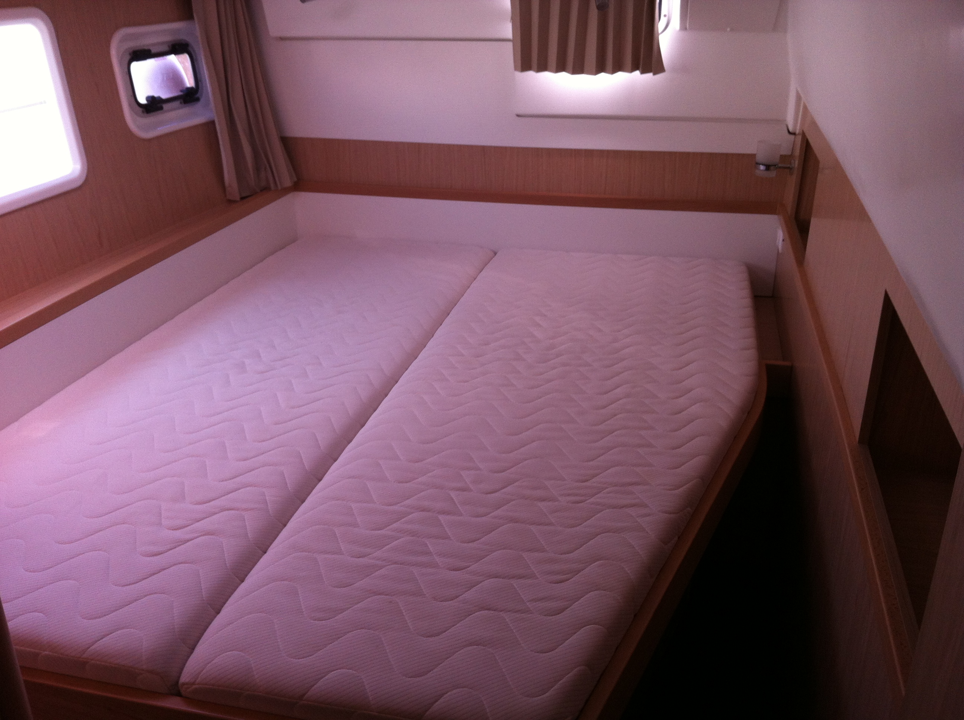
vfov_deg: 40.6
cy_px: 360
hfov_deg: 52.7
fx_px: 973
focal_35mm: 35
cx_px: 482
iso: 80
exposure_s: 1/40
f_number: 2.8
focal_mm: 3.85
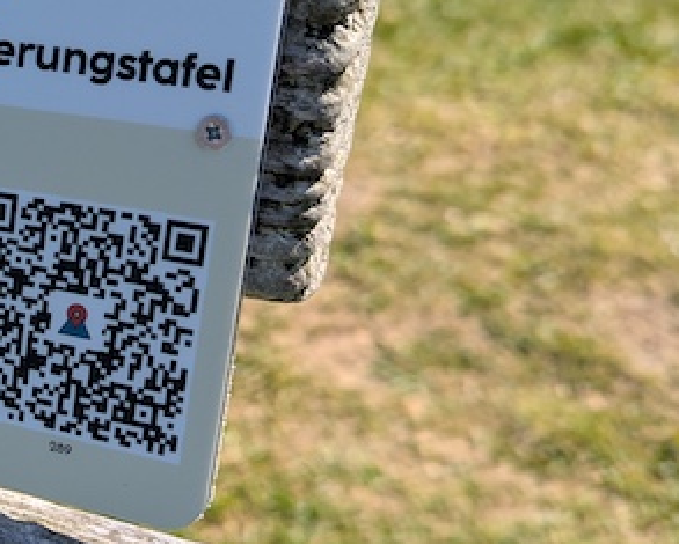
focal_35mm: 64
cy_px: 271
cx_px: -125
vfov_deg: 23.9
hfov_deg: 26.4
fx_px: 1287
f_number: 1.85
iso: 39
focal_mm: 6.81
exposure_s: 1/1155
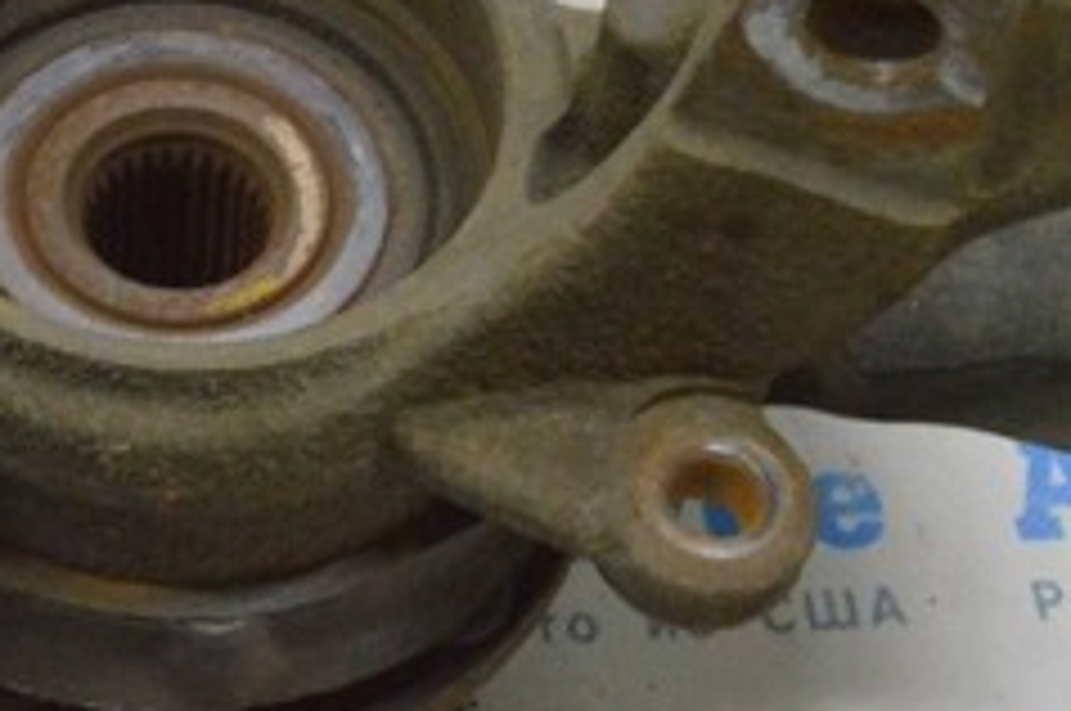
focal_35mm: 105
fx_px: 3119
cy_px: 146
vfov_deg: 12.9
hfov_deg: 19.2
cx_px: 126
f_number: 20
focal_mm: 26
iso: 6400
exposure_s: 1/20
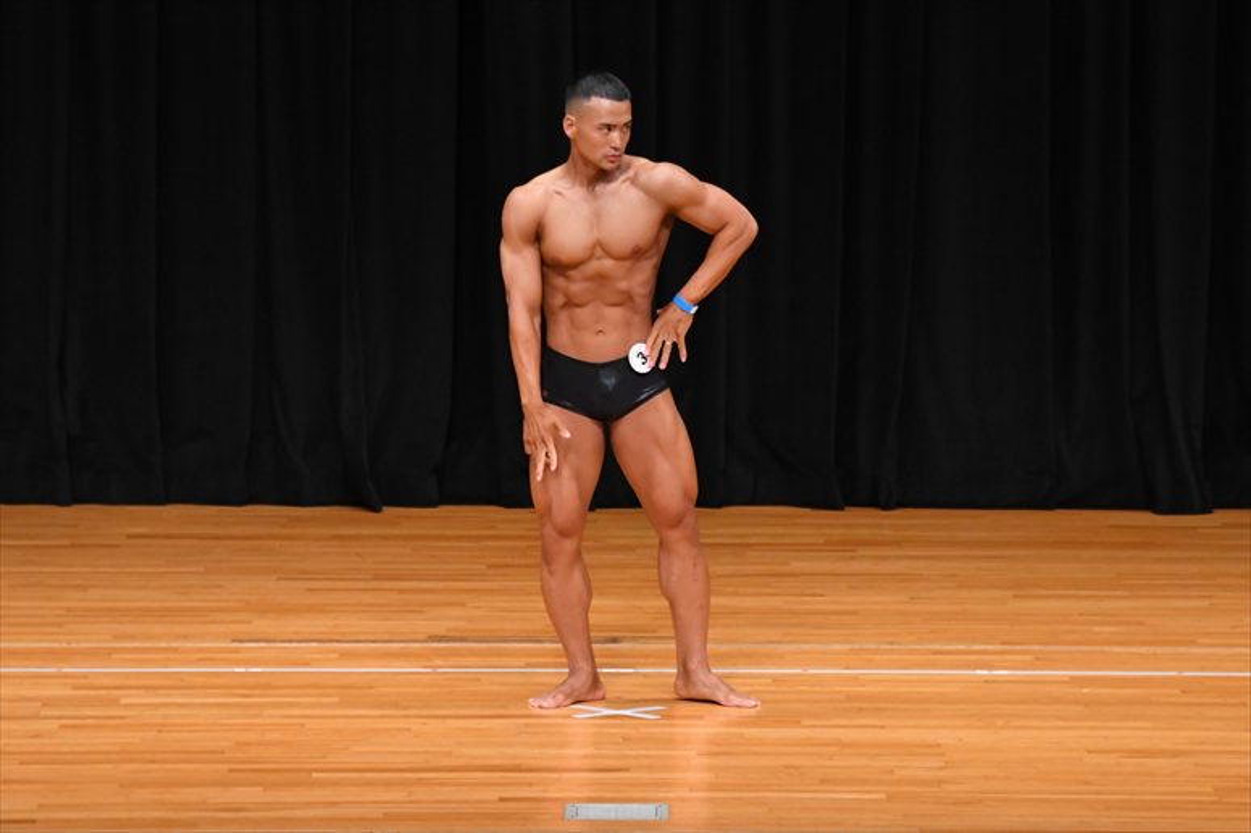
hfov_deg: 8.1
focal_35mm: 255
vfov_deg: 5.4
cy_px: 416
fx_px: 8857
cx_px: 626
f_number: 5.6
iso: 3200
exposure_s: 1/400
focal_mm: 170
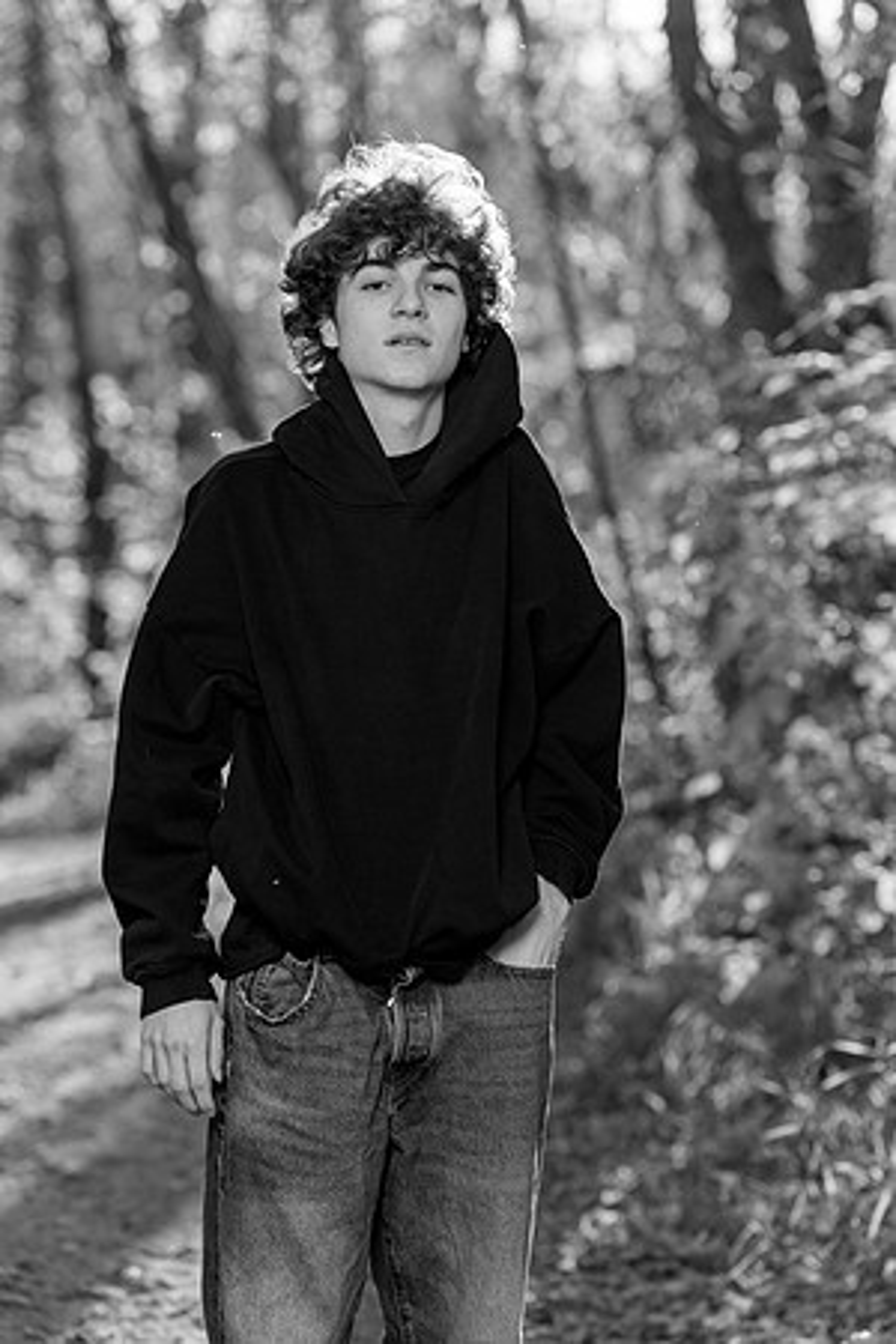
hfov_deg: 14.1
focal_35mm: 97
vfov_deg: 21.0
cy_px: 672
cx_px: 448
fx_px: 3621
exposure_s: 1/160
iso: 400
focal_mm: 97
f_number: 3.2
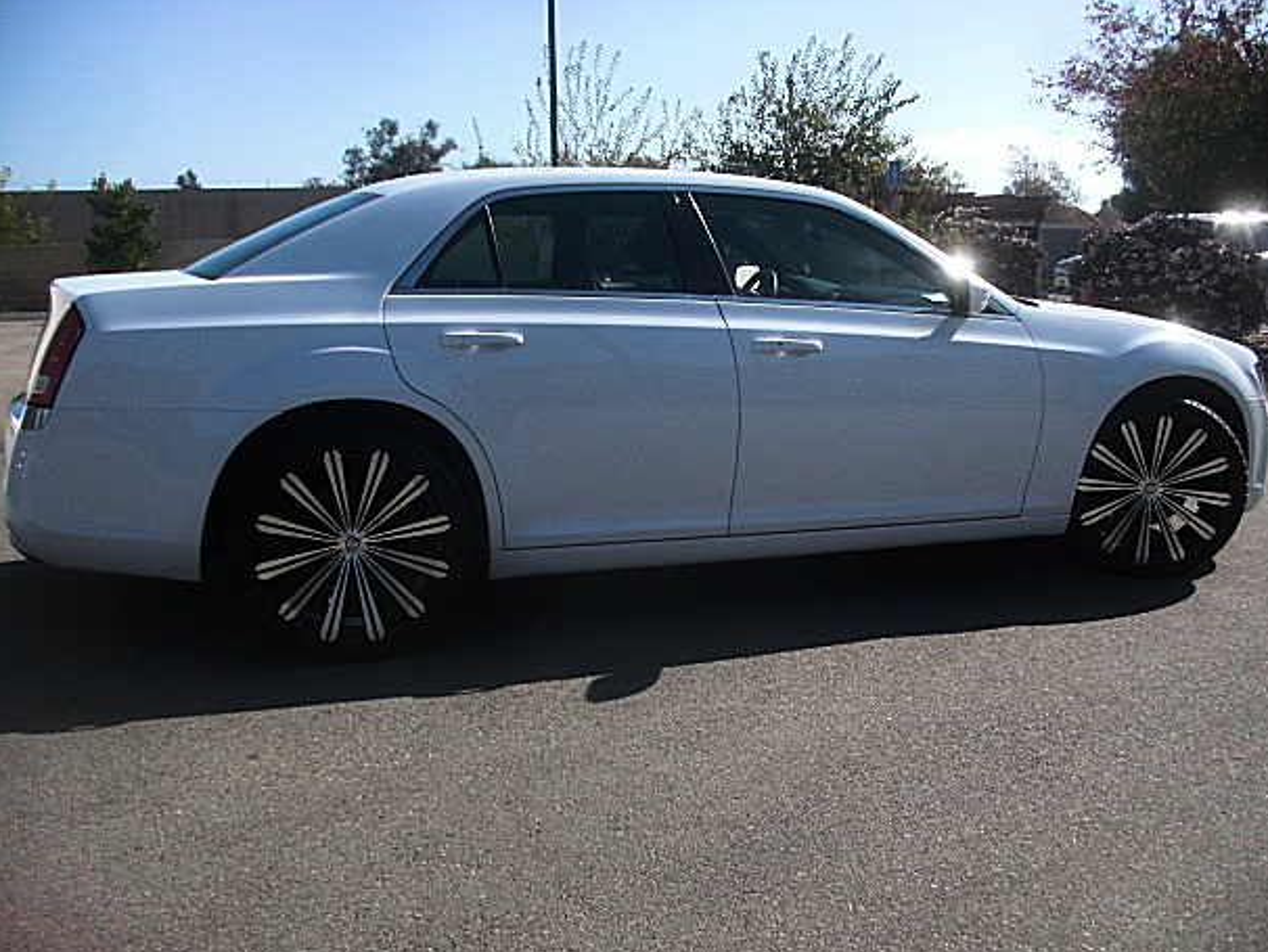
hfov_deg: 48.9
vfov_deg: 37.7
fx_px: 1393
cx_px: 663
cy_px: 496
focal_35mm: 38
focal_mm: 6.3
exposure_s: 1/800
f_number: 2.8
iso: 50
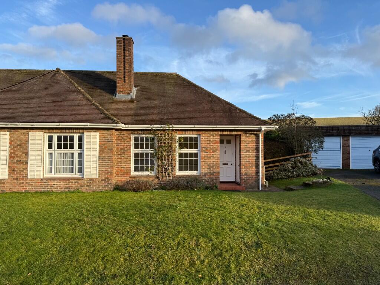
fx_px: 263
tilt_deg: +1.7
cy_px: 142
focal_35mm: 24
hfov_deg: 71.6
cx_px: 190
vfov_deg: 56.8
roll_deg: +0.0
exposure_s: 1/1410
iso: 80
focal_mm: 6.76
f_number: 1.78
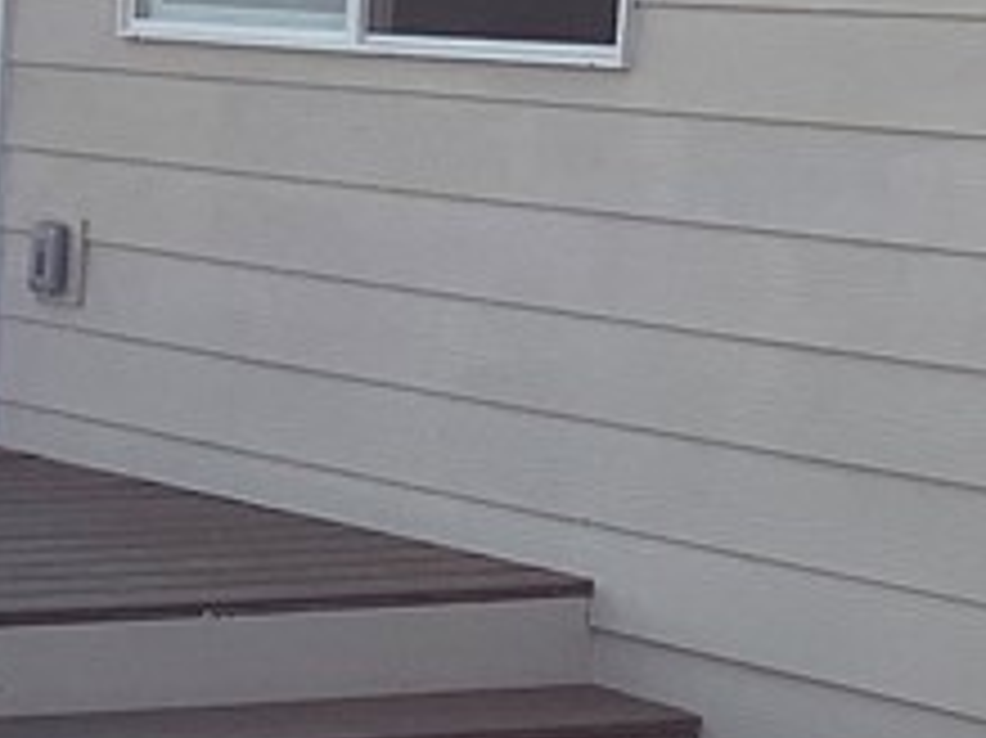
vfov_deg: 10.2
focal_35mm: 145
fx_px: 4128
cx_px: -198
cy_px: 446
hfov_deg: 13.3
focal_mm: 3.3
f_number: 2.4
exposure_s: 1/1253
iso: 25
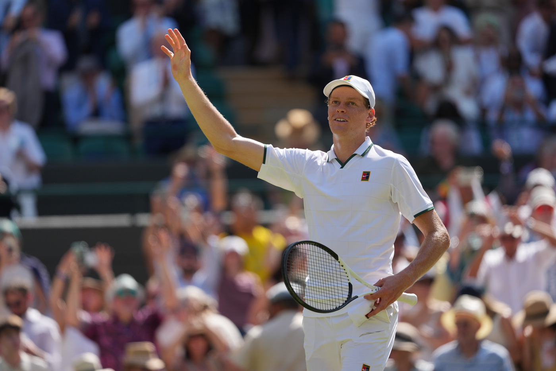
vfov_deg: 4.6
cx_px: 278
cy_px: 186
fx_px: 4632
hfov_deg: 6.9
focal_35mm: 300
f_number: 2.8
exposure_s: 1/2000
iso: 200
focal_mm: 300
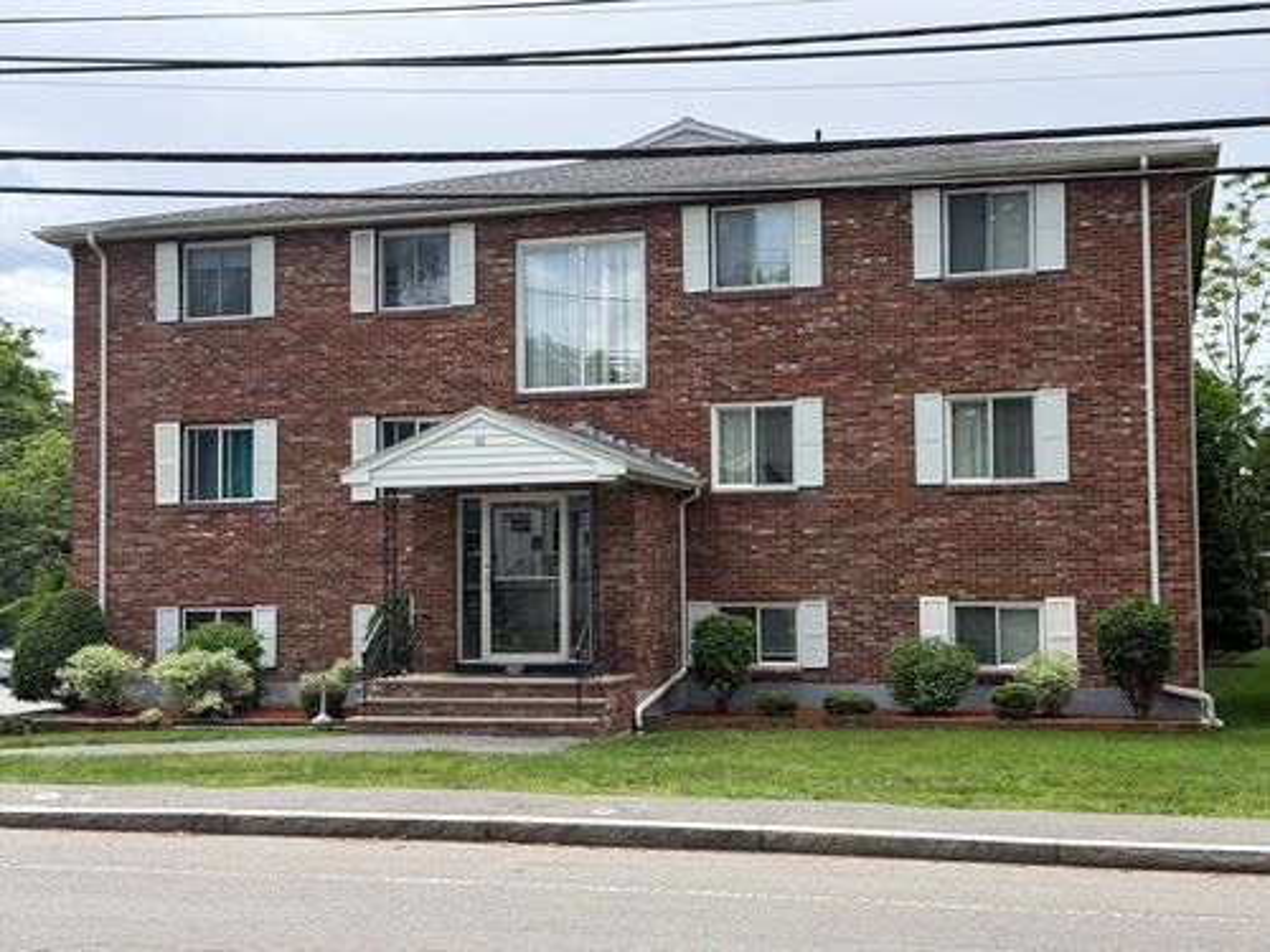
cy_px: 476
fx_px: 1761
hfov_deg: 39.7
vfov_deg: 30.3
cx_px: 635
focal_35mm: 48
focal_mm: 6.76
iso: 100
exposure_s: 1/1838
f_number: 1.78
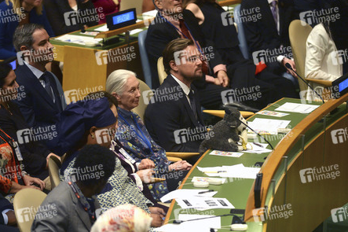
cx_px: 173
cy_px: 115
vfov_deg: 4.5
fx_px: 2947
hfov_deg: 6.8
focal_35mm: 305
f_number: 4
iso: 2500
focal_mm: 300
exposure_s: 1/200
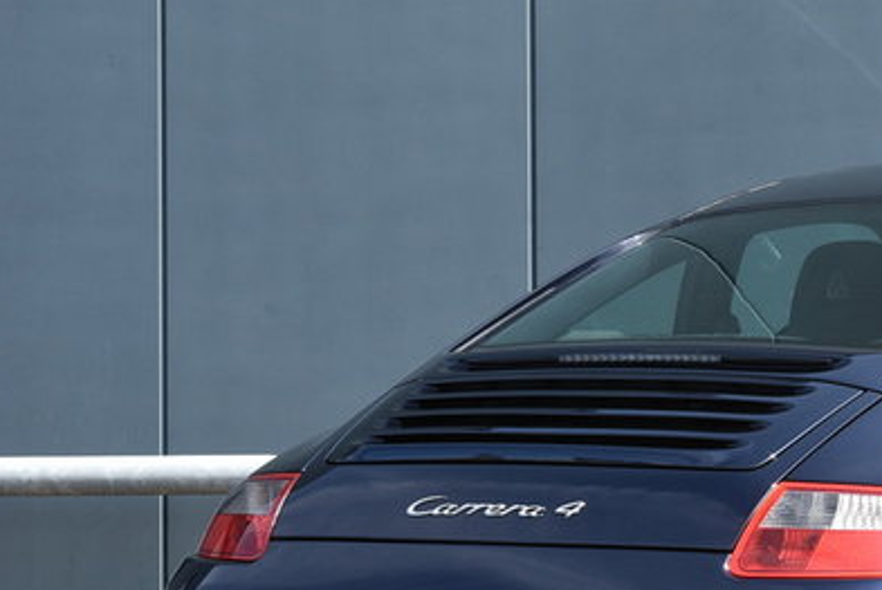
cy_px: 279
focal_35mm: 172
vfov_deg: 8.0
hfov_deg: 11.7
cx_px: 983
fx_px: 4219
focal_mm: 44
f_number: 8
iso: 400
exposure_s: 1/500
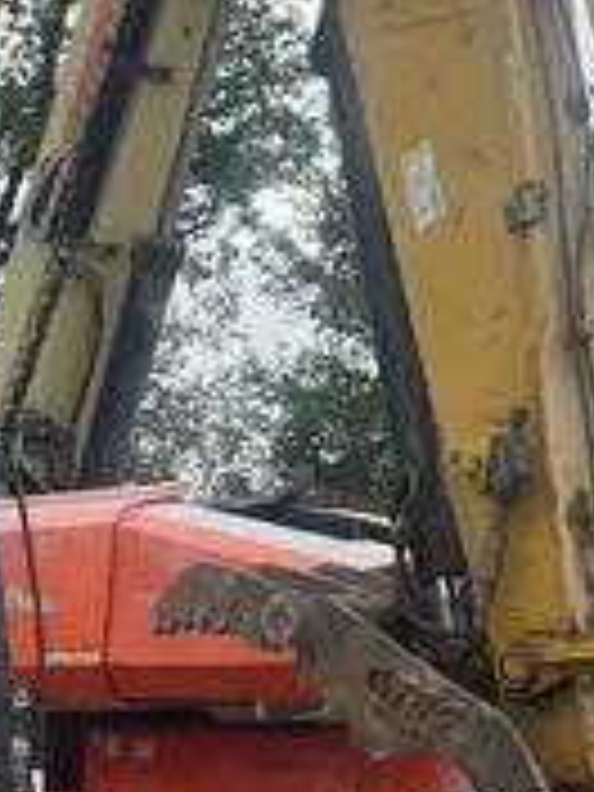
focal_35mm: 108
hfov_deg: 13.4
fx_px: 2471
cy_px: 884
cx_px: -54
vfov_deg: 17.6
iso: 32
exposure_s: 1/849
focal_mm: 4.2
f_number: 1.6
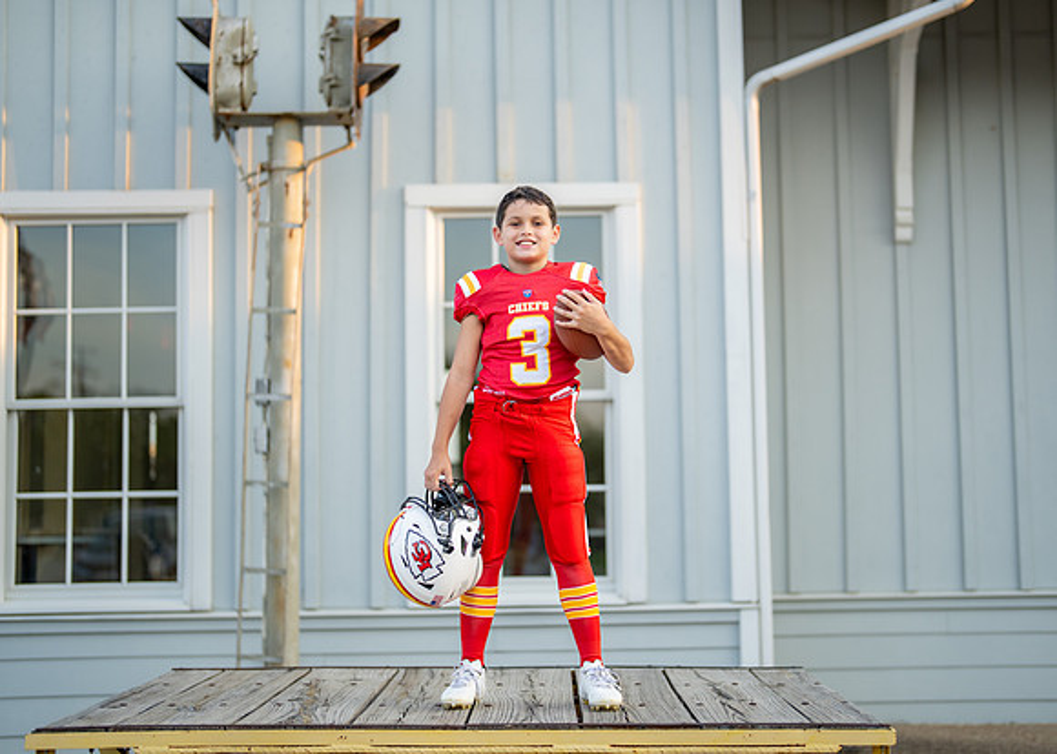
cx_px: 542
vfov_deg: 24.7
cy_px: 362
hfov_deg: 34.2
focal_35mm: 57
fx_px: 1720
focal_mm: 50
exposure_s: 1/2000
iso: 200
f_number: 1.2
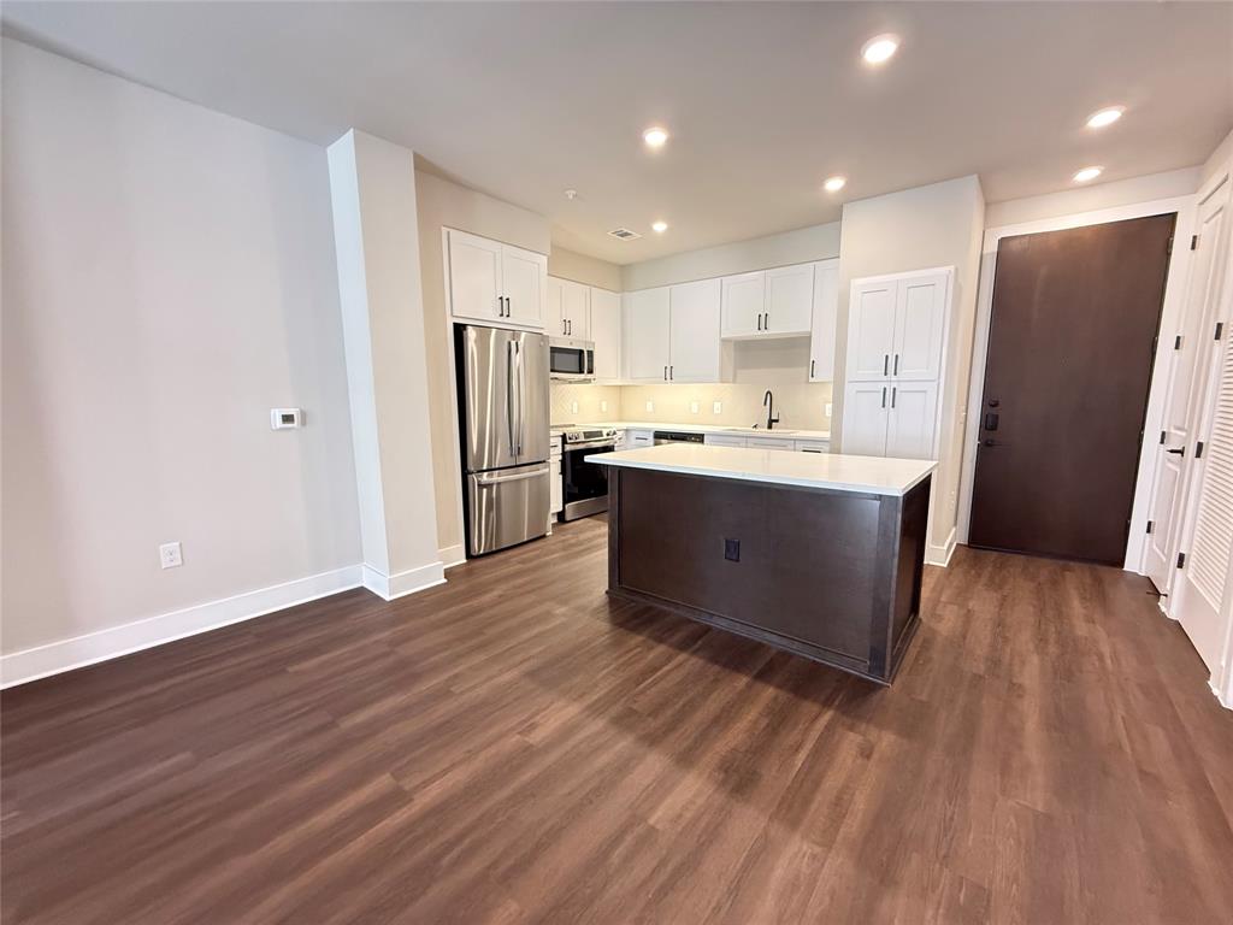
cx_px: 616
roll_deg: -0.2
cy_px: 462
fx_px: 499
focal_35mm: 14
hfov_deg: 102.1
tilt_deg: -7.7
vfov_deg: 85.7
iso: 640
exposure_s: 1/60
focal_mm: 2.22
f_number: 2.2
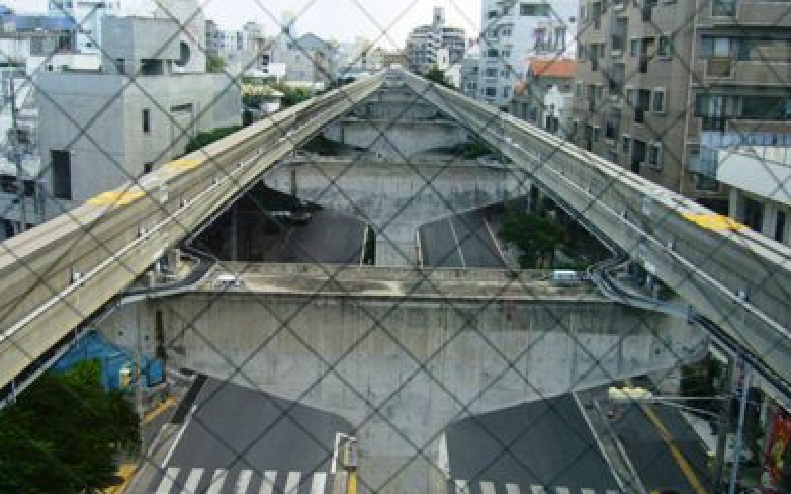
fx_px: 819
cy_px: 237
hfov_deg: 51.6
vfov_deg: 33.5
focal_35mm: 38
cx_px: 388
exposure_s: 1/160
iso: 80
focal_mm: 5.8
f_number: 5.6
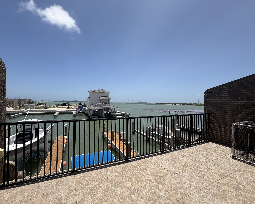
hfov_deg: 96.7
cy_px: 102
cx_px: 120
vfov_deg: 84.0
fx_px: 113
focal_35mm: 15
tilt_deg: +0.3
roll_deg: -0.4
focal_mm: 2.22
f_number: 2.2
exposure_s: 1/2874
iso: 50
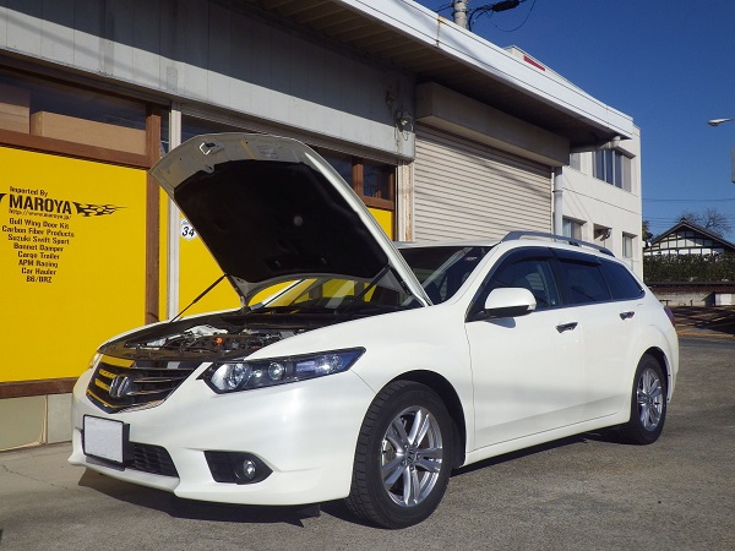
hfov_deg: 54.0
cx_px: 368
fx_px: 722
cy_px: 276
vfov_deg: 41.8
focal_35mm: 34
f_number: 4.6
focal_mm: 6.1
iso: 125
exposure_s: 1/1500
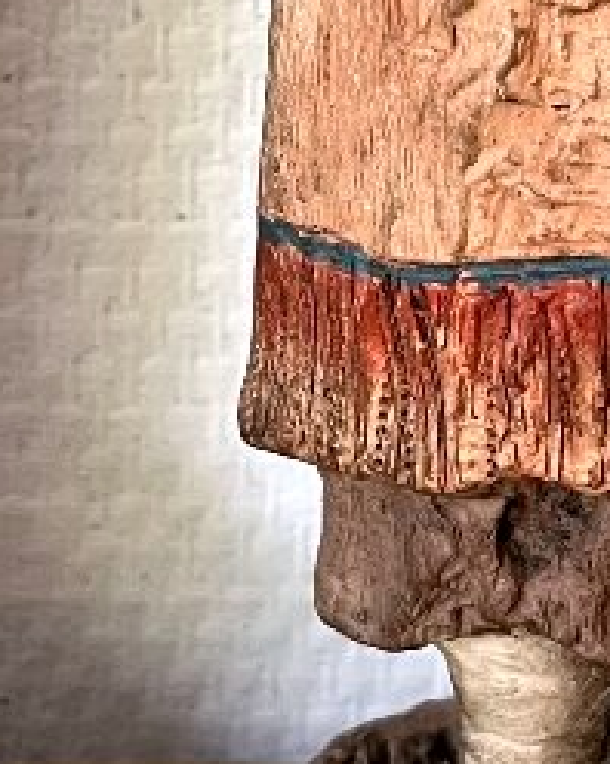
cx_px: 200
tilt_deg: -11.9
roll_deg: +0.2
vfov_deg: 14.9
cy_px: -271
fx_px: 2779
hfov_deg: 12.5
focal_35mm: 123
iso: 125
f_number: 1.6
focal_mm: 5.1
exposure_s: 1/61
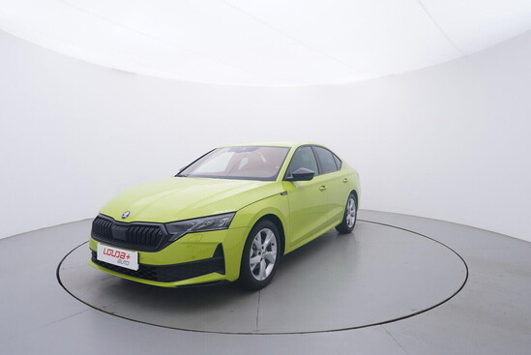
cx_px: 266
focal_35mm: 22
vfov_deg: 56.2
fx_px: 332
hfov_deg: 77.3
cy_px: 178
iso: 200
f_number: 5
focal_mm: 15
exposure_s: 1/80
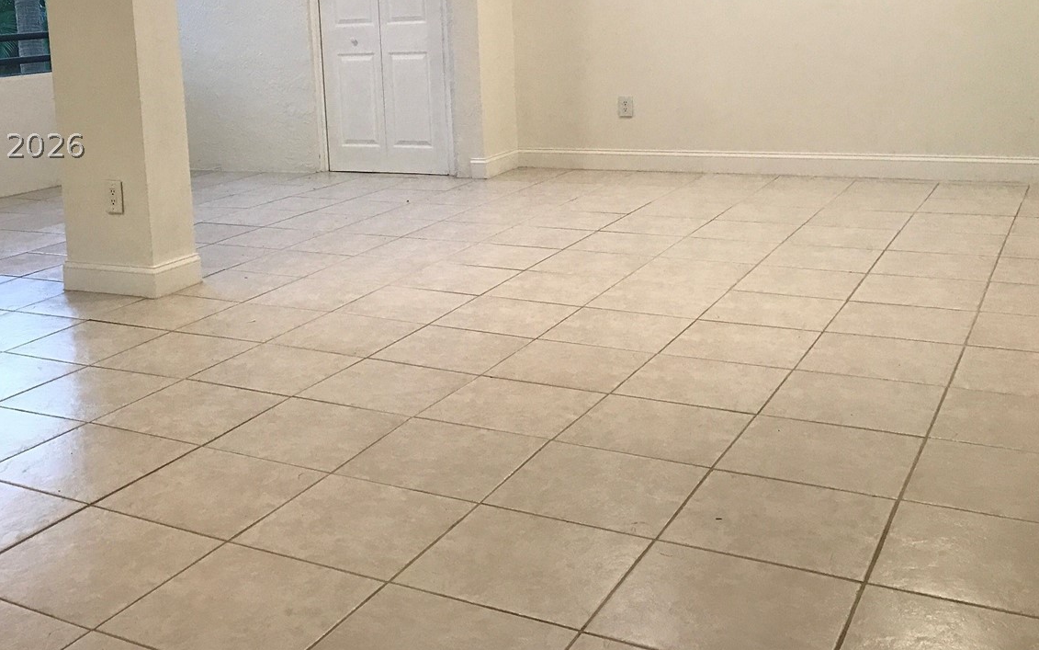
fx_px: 1189
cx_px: 366
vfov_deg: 29.9
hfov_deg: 46.6
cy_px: 145
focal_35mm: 42
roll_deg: +2.8
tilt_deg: -7.5
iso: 40
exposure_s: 1/30
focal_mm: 3.99
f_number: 1.8
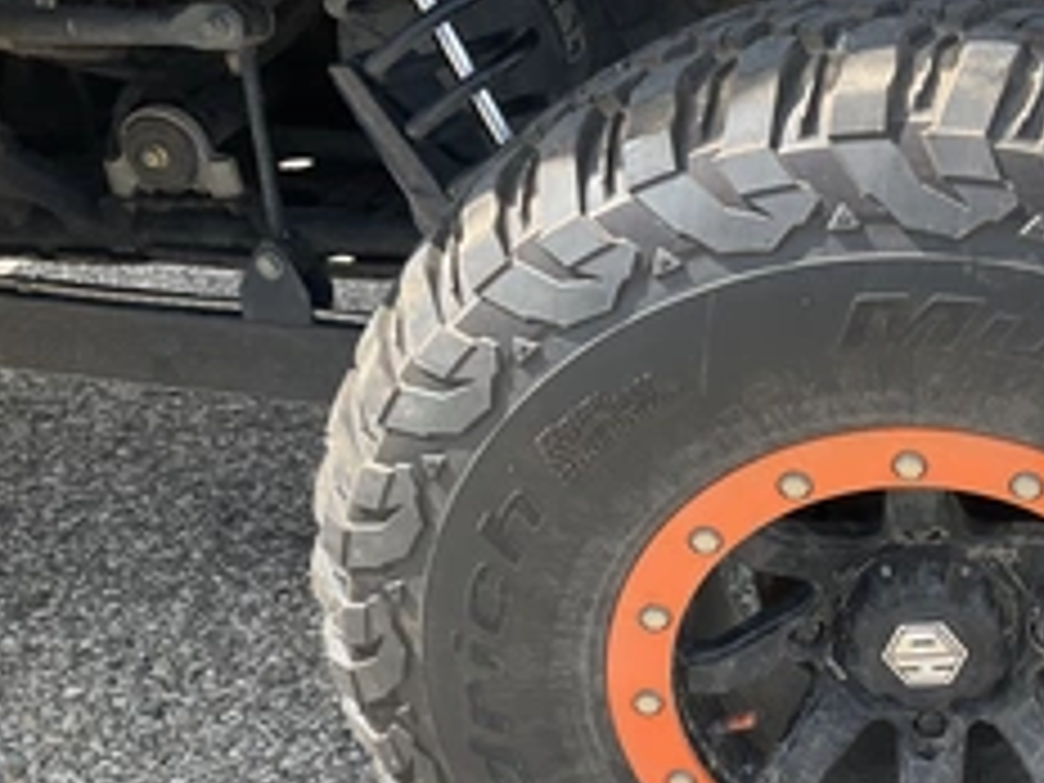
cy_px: 562
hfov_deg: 36.4
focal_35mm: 50
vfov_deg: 28.8
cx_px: 886
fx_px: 1508
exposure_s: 1/556
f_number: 1.8
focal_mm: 3
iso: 25
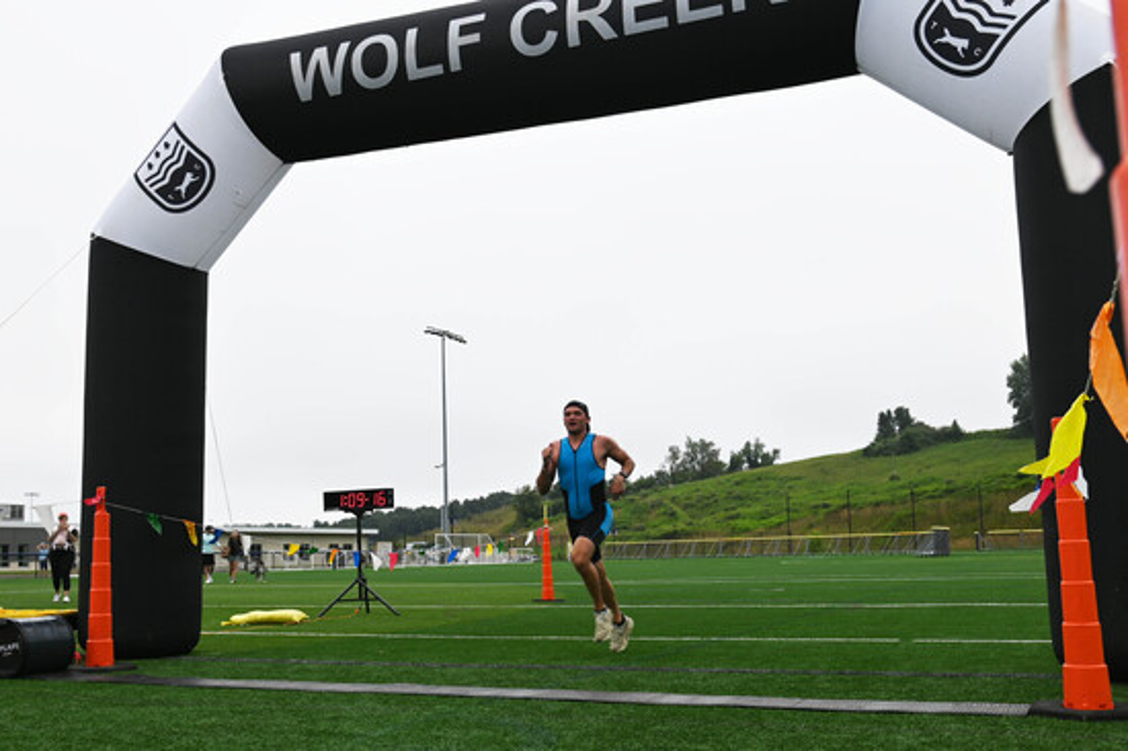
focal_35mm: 30
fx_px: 939
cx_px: 564
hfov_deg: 62.0
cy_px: 376
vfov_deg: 43.6
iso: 100
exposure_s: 1/320
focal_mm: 30
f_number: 6.3
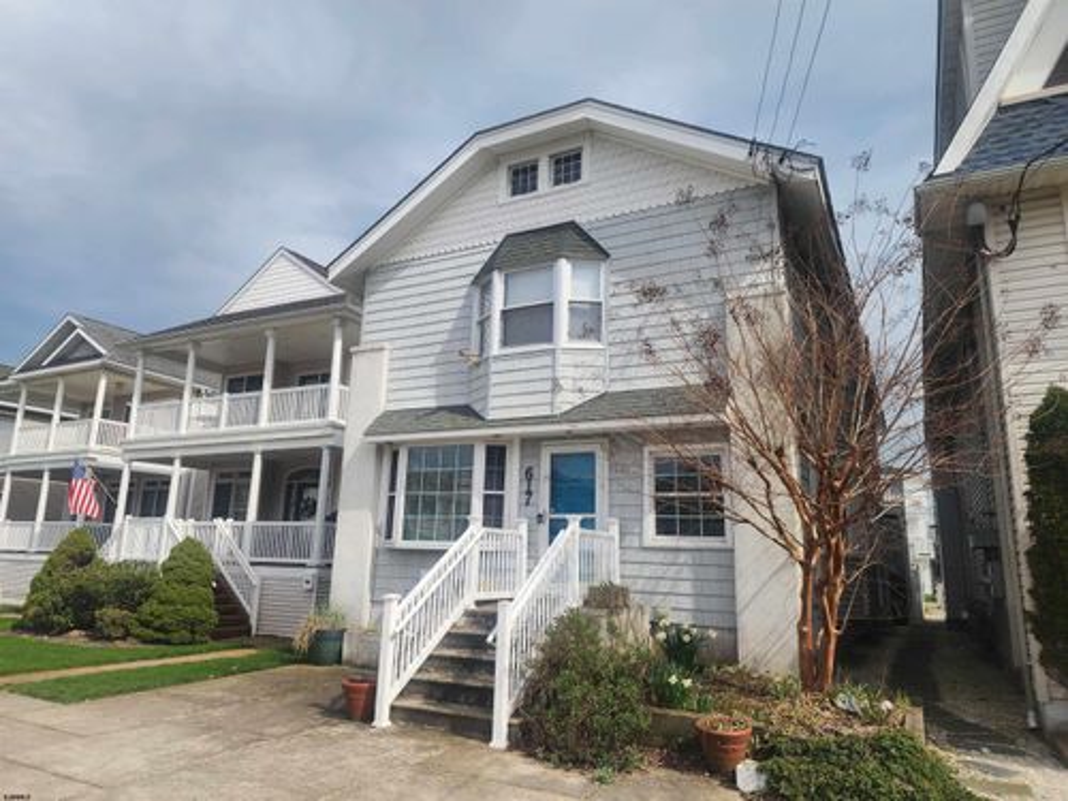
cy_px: 400
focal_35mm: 23
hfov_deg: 73.9
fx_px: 710
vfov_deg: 58.9
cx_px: 534
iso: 12
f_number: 1.8
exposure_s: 1/1465
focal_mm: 6.4
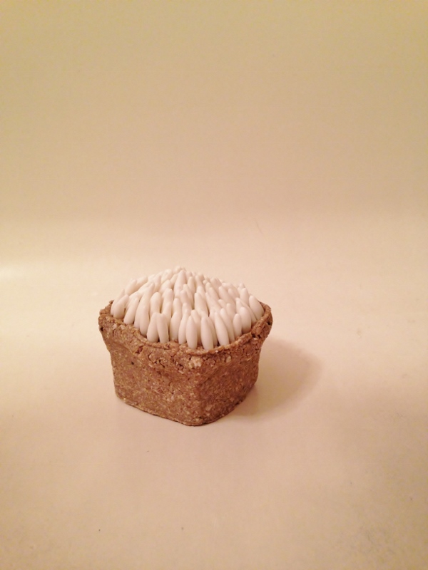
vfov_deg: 55.4
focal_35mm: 33
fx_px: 544
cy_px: 285
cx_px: 214
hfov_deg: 42.9
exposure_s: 1/20
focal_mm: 4.12
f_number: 2.4
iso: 160
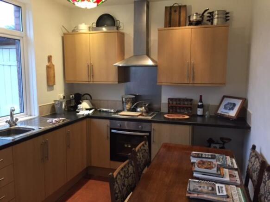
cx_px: 135
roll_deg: -0.8
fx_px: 226
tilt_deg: -7.1
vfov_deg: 48.2
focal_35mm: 29
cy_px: 101
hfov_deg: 61.7
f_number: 2.2
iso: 200
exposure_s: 1/33
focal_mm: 4.15
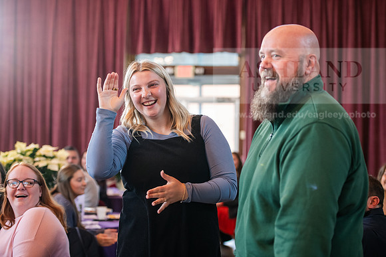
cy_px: 128
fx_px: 751
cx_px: 193
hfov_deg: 28.8
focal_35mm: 70
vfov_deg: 19.5
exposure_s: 1/200
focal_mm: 70
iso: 1600
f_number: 3.2
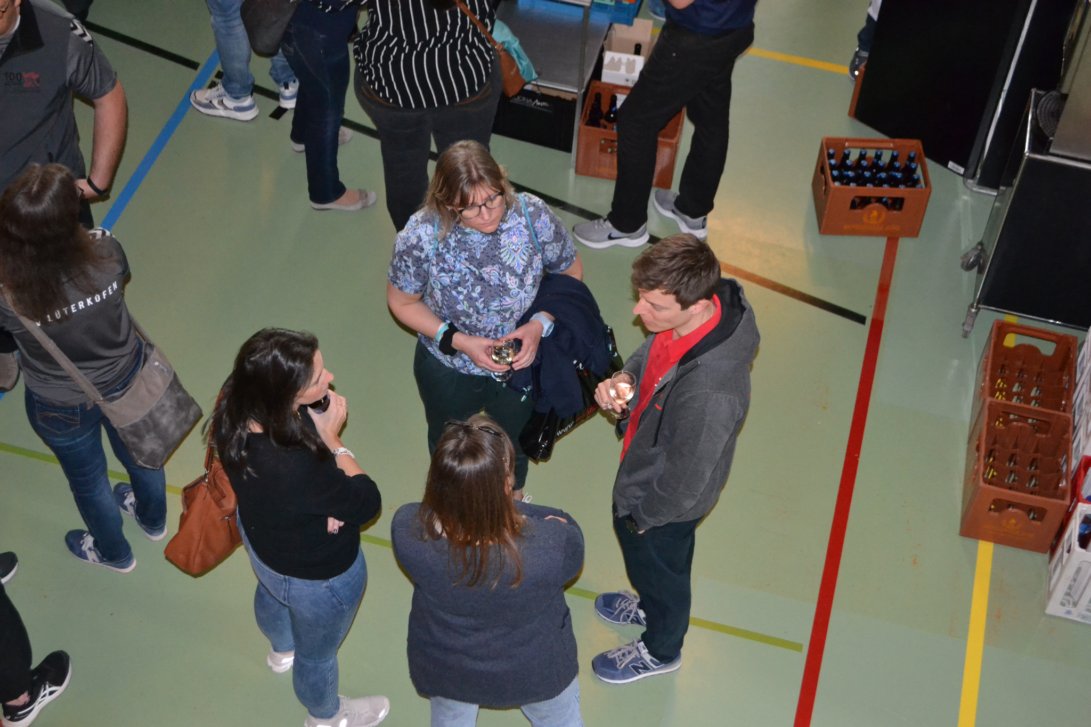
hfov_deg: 37.9
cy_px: 364
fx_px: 1591
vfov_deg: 25.7
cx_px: 546
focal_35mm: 52
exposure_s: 1/60
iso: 3200
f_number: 5
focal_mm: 35
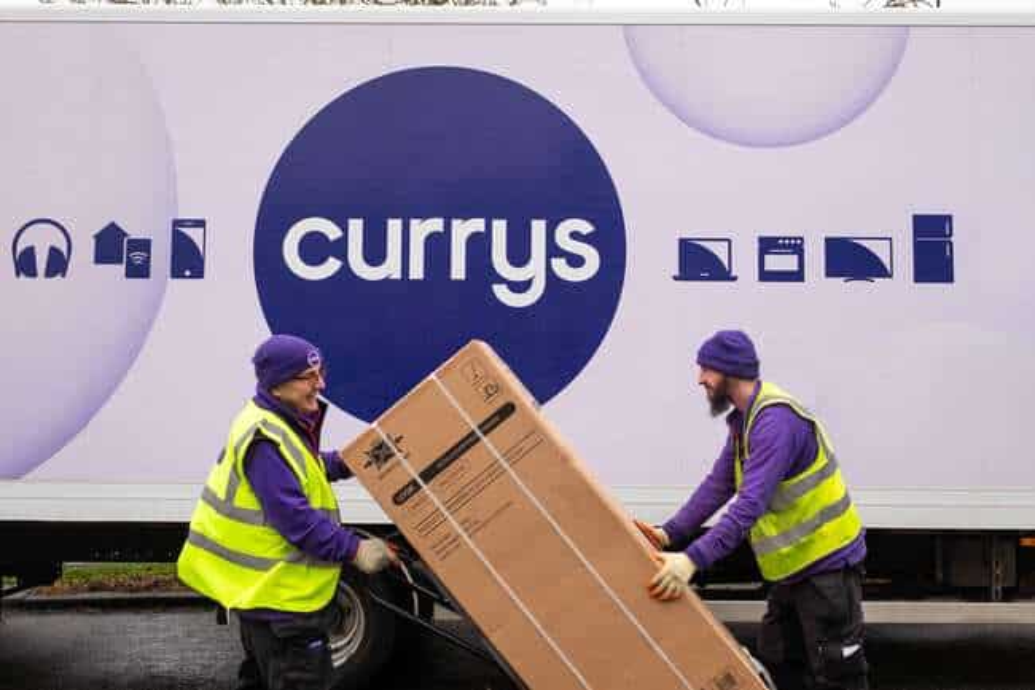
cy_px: 345
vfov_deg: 37.8
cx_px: 518
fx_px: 1006
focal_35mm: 35
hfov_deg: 54.4
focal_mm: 23
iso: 250
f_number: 3.6
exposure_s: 1/125
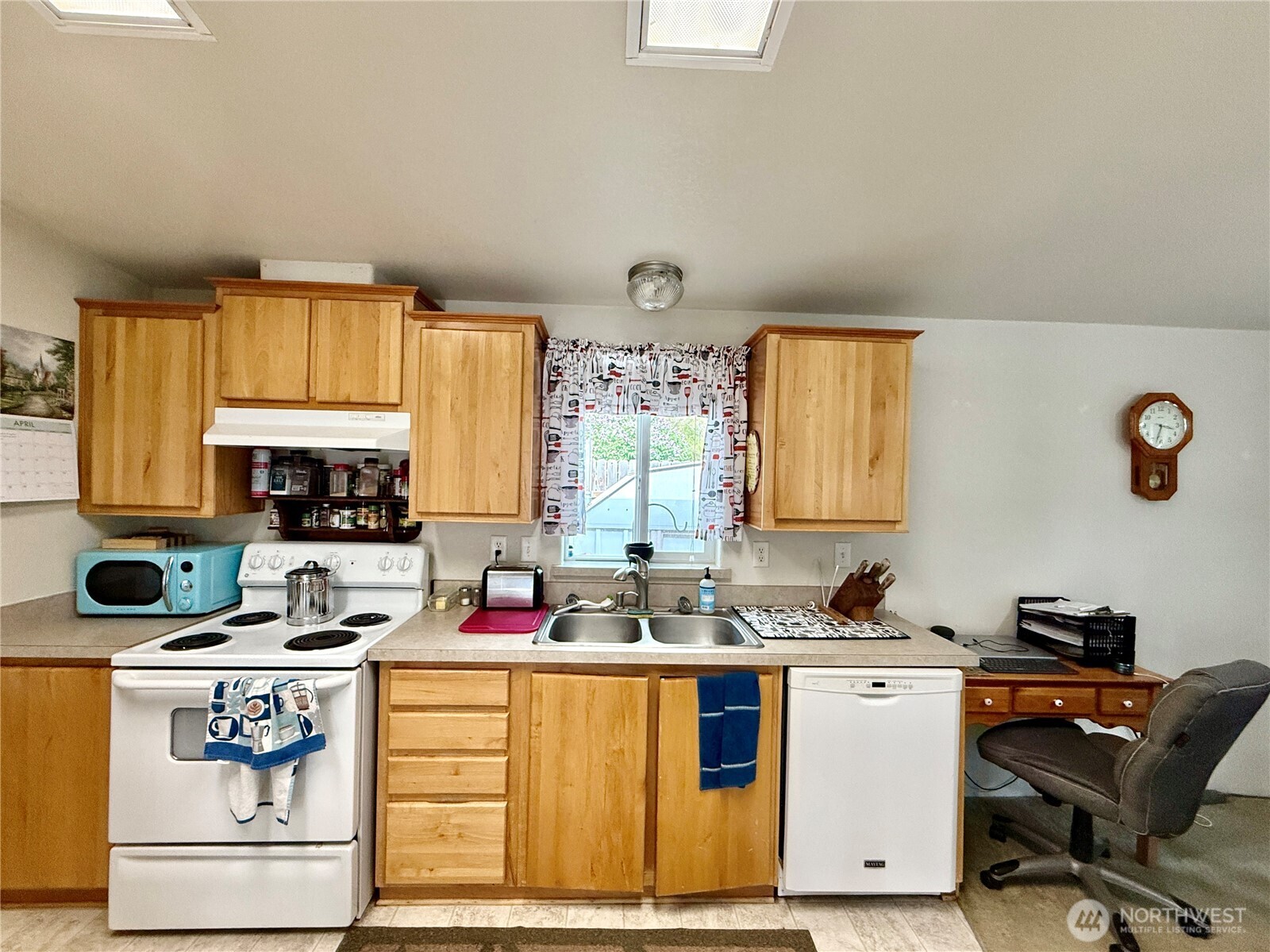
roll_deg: -0.4
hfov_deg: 102.1
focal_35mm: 14
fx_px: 513
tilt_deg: +0.1
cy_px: 476
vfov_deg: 85.6
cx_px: 635
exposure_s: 1/120
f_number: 2.2
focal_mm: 2.22
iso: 250
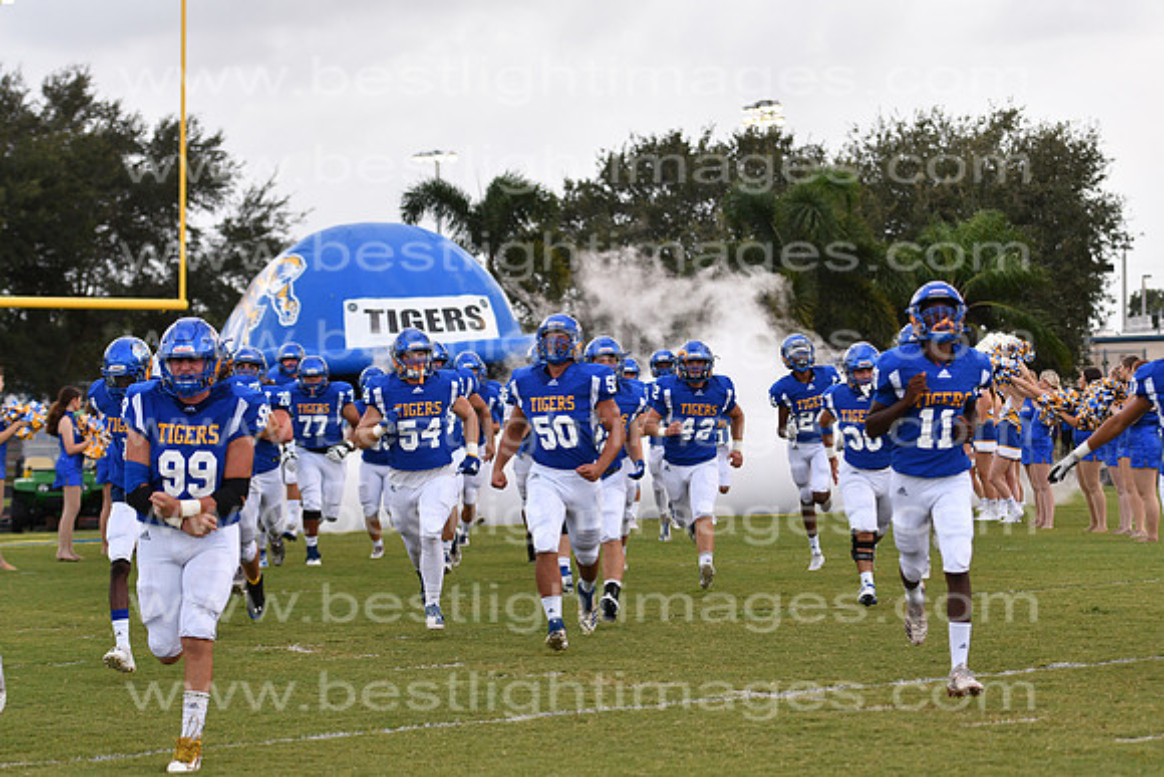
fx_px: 3396
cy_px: 388
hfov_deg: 19.5
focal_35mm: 105
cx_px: 582
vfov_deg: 13.0
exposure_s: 1/1250
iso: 800
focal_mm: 70
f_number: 3.2
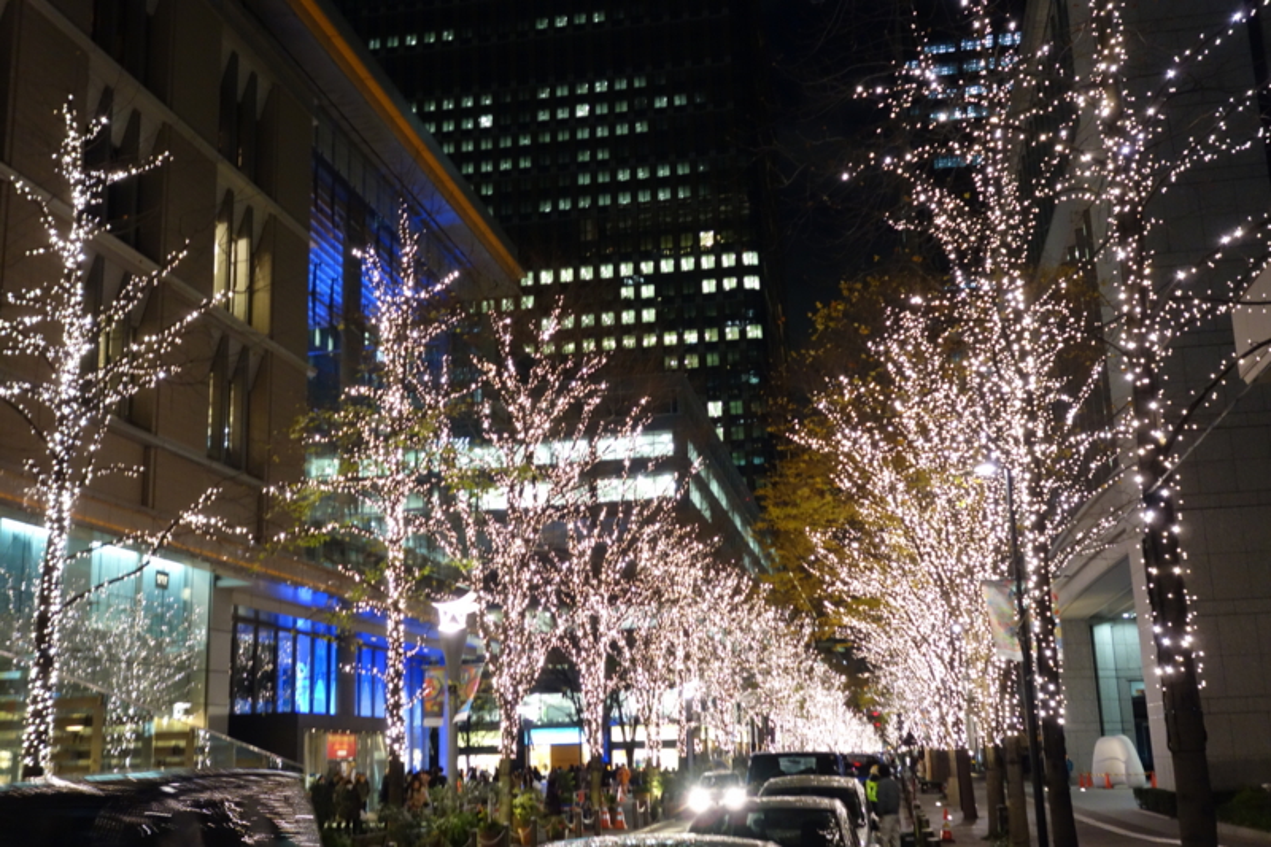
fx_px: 1412
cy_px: 424
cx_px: 636
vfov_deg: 33.4
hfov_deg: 48.5
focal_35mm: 40
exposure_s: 1/15
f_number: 2.8
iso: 800
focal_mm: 14.75
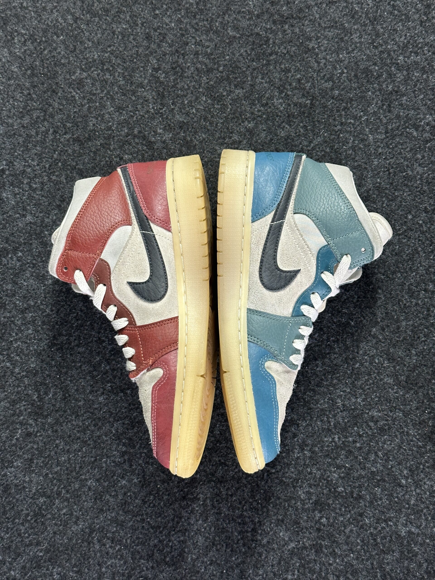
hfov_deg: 30.3
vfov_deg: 39.7
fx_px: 804
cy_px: 290
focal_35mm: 48
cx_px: 218
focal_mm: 6.86
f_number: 1.78
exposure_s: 1/33
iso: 200
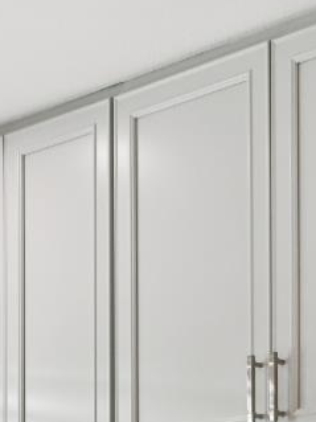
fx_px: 1404
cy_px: 606
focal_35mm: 115
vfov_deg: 15.9
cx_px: 74
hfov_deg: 12.8
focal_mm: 25.5
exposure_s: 1/100
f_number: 11
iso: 800
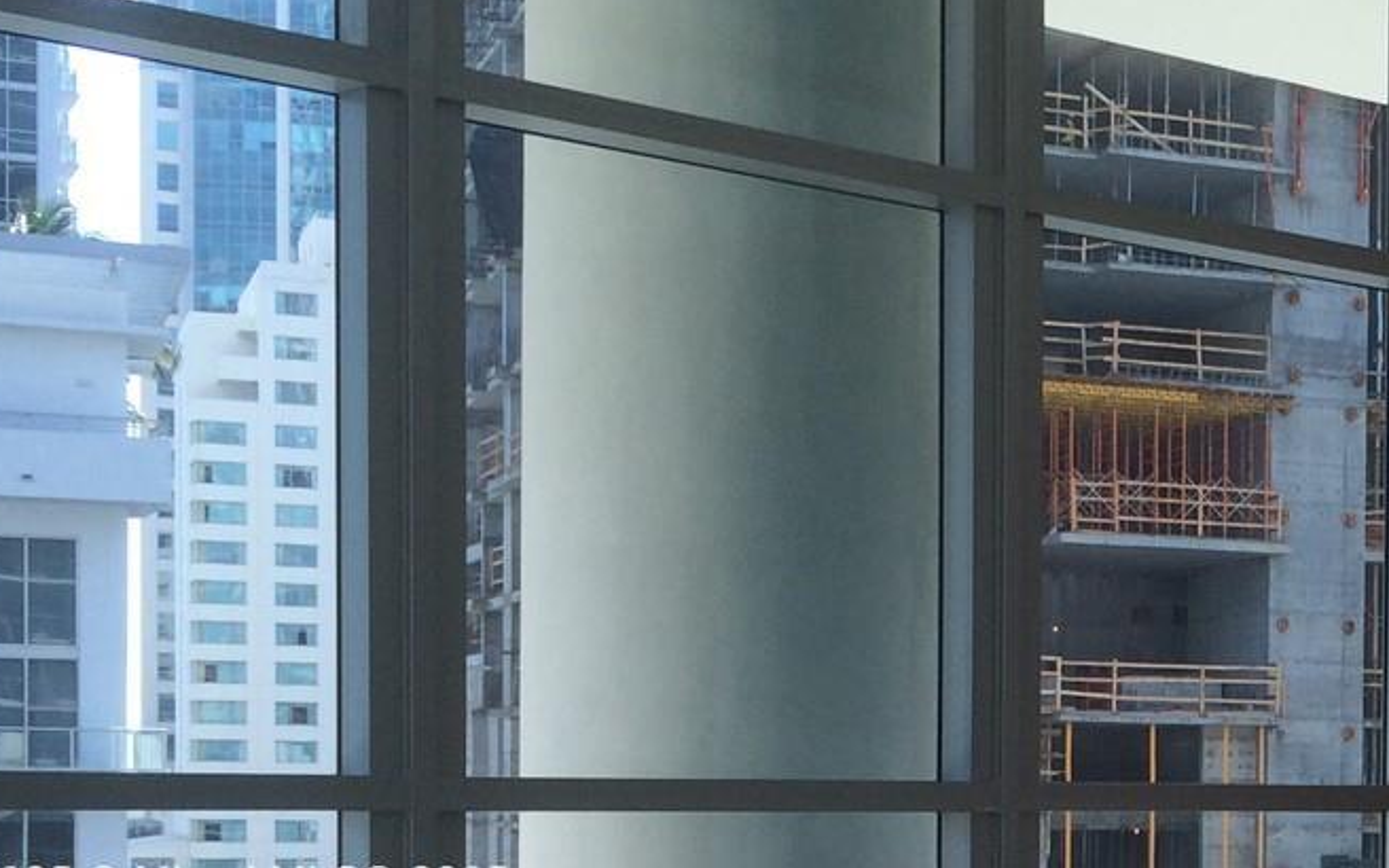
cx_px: 1527
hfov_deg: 25.5
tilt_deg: -2.5
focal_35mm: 75
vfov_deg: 17.0
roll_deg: -1.5
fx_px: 2839
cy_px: 887
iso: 32
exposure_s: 1/363
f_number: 2.2
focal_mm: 4.15
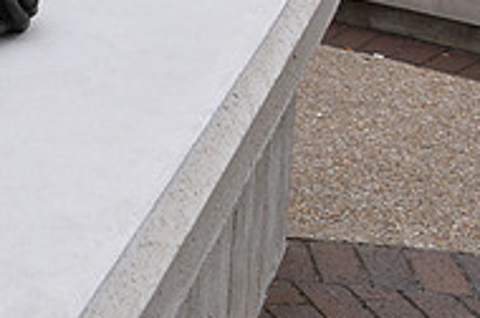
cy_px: -153
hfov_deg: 17.3
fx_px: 1464
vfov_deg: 11.9
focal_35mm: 110
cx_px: -167
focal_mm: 24
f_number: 6.3
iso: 200
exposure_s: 1/40
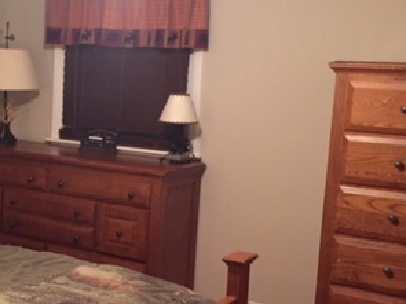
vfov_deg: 23.2
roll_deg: -1.7
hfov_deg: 29.9
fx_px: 739
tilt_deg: -10.3
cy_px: 186
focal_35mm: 63
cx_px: 69
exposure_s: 1/15
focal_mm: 4.15
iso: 400
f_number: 2.2
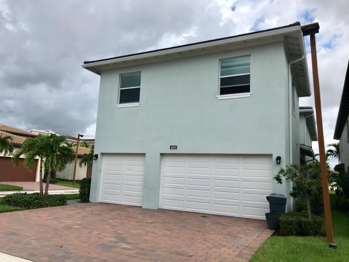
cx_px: 174
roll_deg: -2.6
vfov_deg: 49.7
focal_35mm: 28
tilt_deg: +10.6
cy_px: 131
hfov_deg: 63.4
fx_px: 282
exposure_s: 1/3425
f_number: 1.8
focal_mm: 3.99
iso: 20
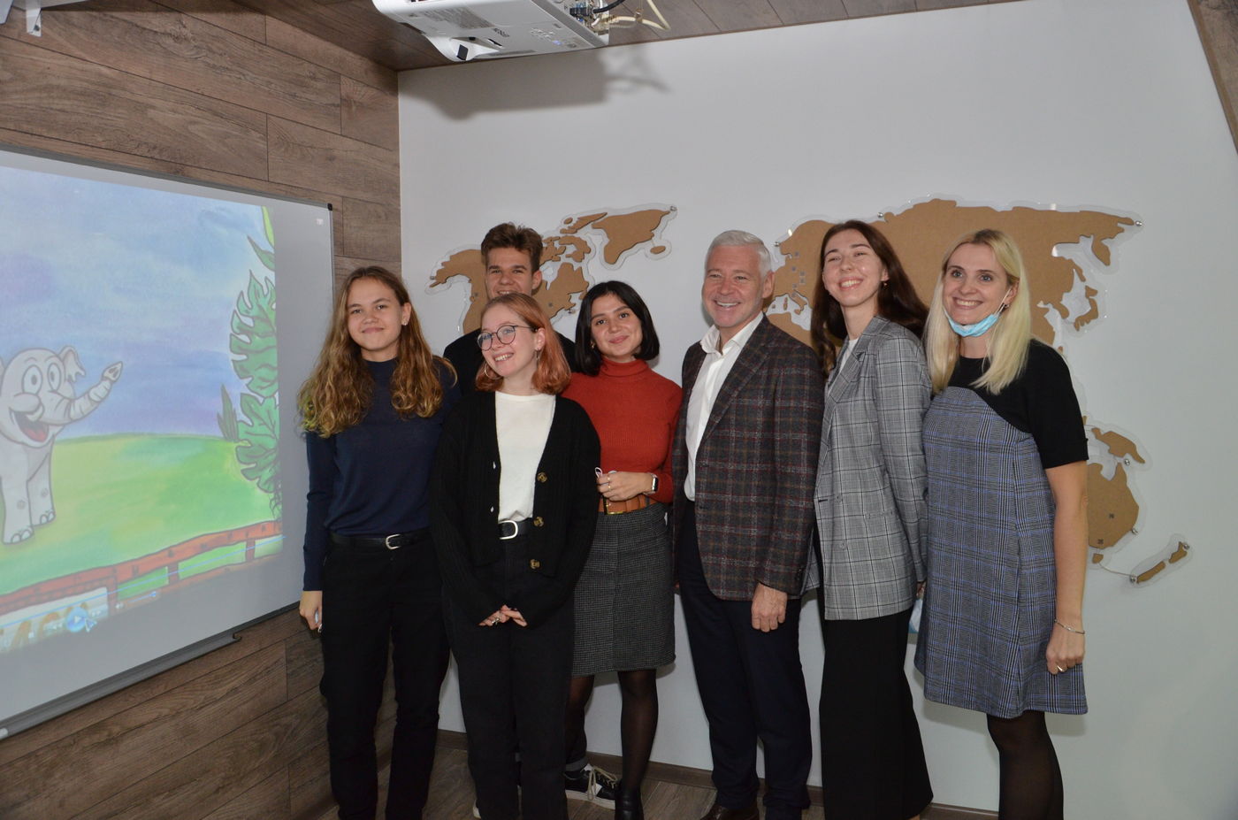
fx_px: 926
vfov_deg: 47.7
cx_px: 619
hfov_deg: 67.5
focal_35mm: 27
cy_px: 410
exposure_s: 1/250
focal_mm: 18
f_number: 3.5
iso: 800
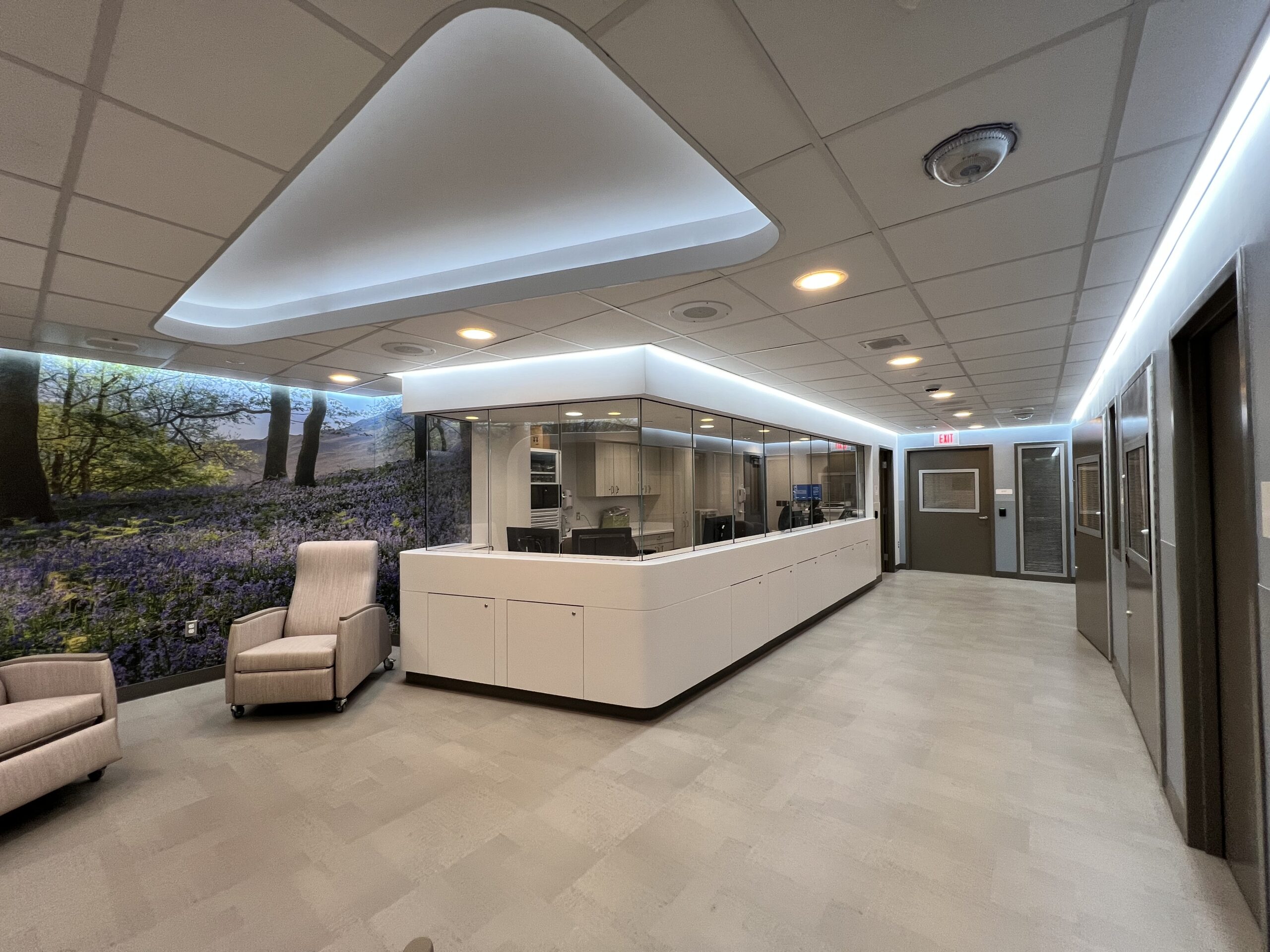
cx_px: 635
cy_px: 476
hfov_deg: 106.2
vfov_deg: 89.9
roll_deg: +0.6
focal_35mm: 13
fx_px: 477
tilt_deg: +1.5
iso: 100
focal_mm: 1.57
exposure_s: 1/122
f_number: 1.8
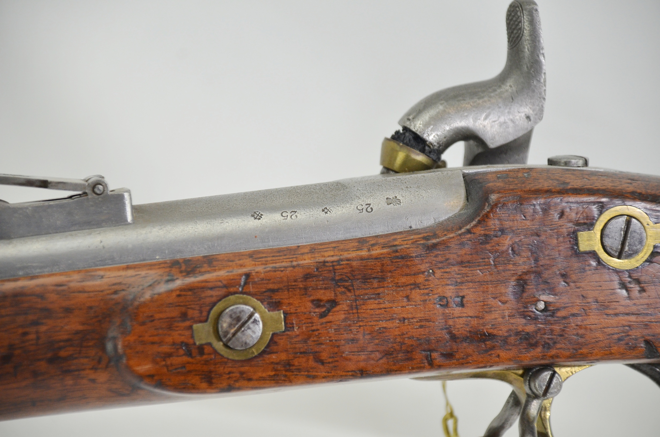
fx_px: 3705
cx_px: 330
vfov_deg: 6.8
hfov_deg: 10.2
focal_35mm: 202
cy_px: 218
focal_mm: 135
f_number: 5.6
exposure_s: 1/200
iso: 800
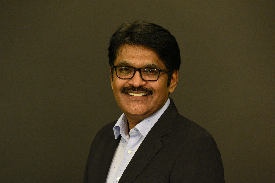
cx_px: 138
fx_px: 1261
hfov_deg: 12.4
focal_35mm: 165
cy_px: 92
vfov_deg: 8.3
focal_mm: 165
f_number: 3.5
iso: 1250
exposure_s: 1/320
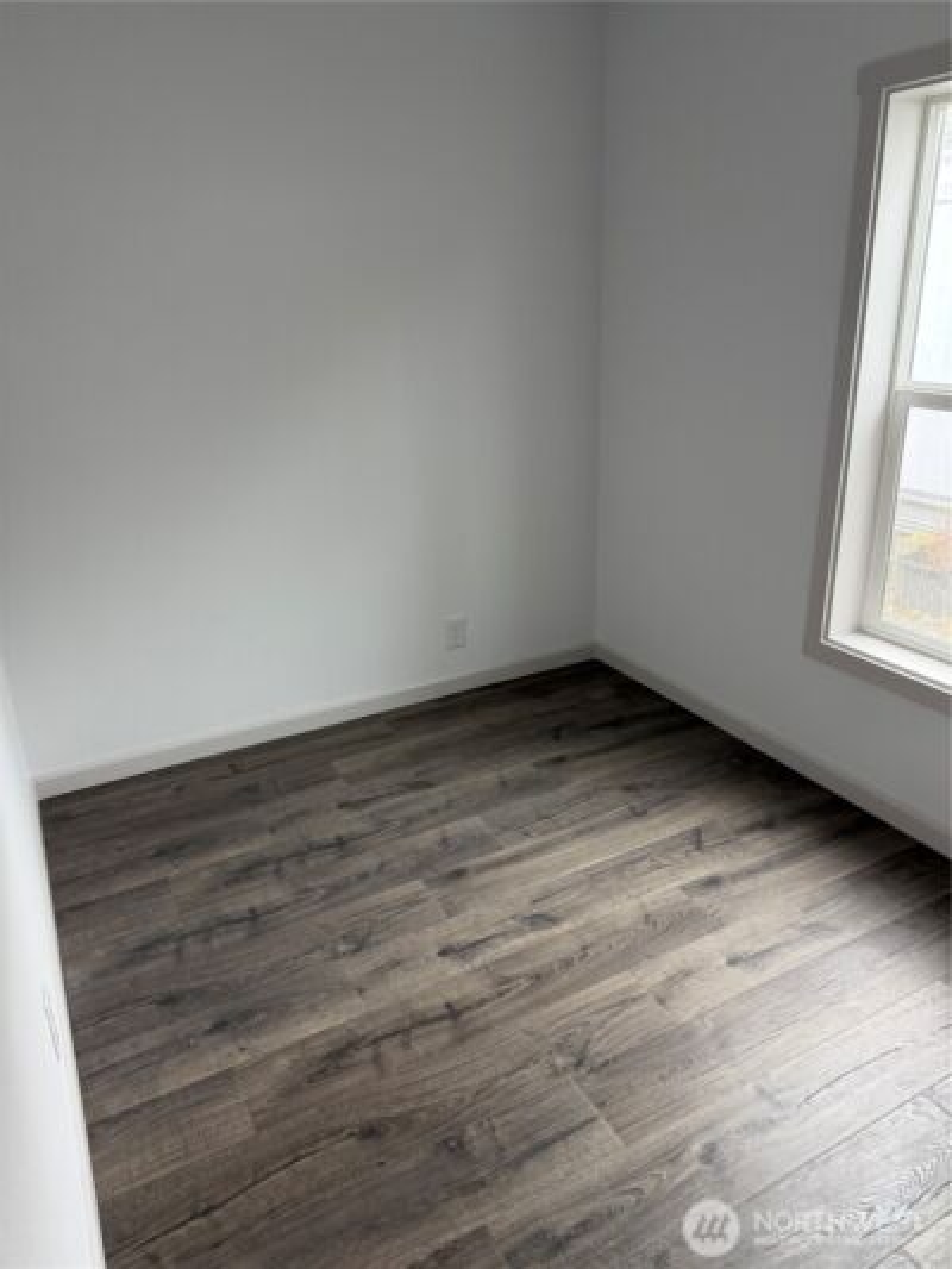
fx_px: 880
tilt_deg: -18.0
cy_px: 634
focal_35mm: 24
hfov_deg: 56.8
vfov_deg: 71.6
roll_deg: +3.4
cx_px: 476
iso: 160
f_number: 1.78
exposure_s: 1/60
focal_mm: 6.76
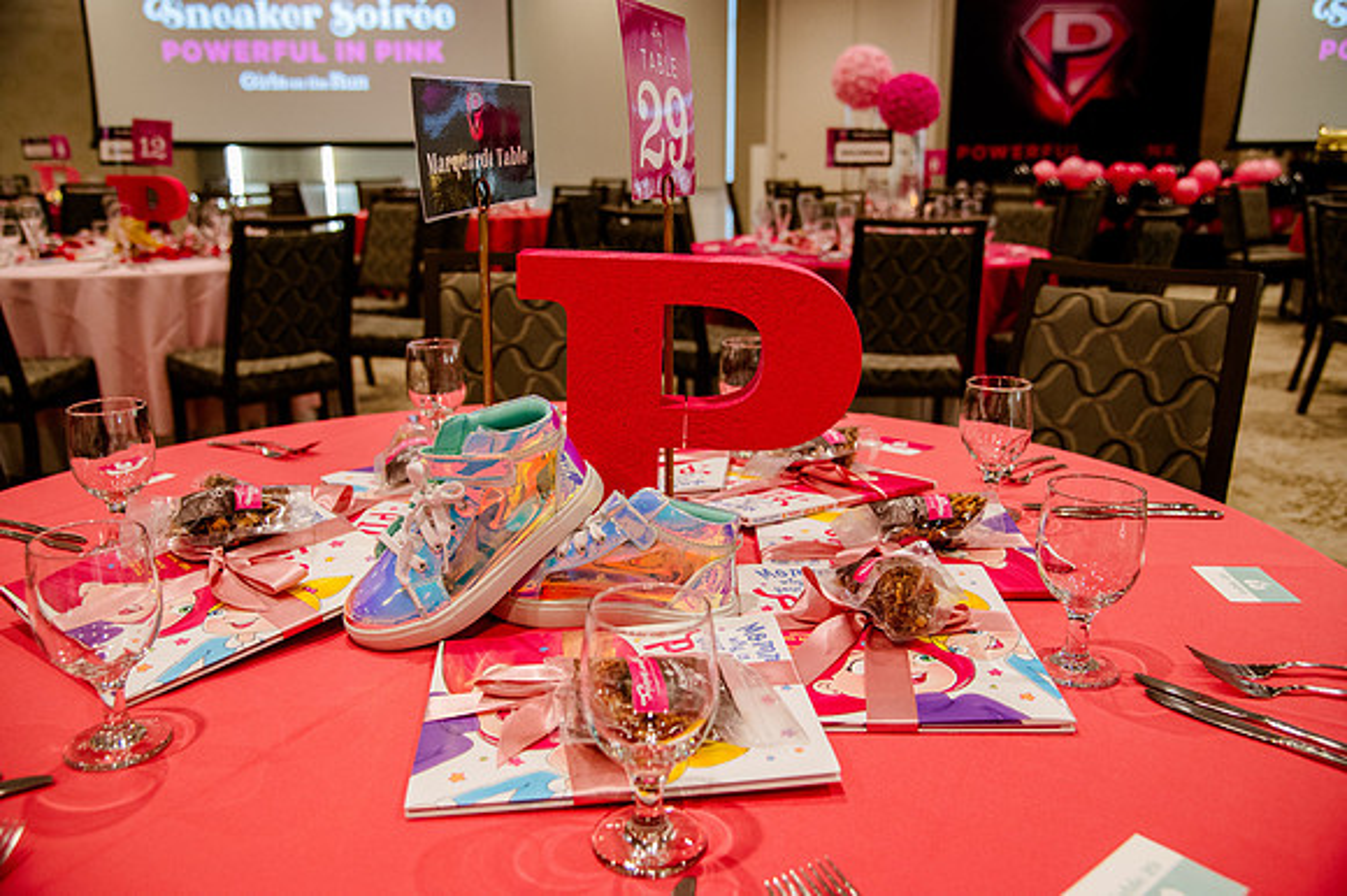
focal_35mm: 31
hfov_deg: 60.3
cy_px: 448
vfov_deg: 42.3
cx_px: 674
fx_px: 1159
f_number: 4
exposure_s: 1/160
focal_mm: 31
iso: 3200
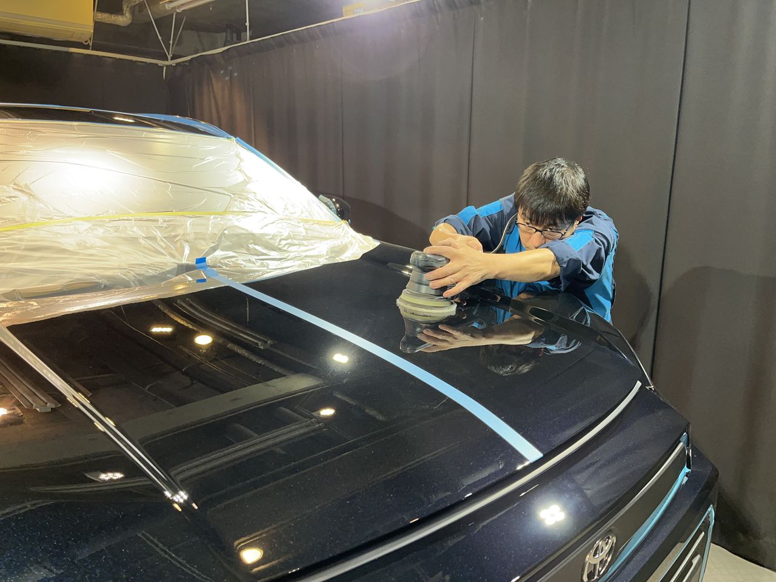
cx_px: 388
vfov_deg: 53.1
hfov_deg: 67.3
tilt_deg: -11.9
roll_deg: -0.6
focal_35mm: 26
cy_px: 291
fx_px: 583
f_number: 1.6
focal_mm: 5.1
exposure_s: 1/60
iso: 100
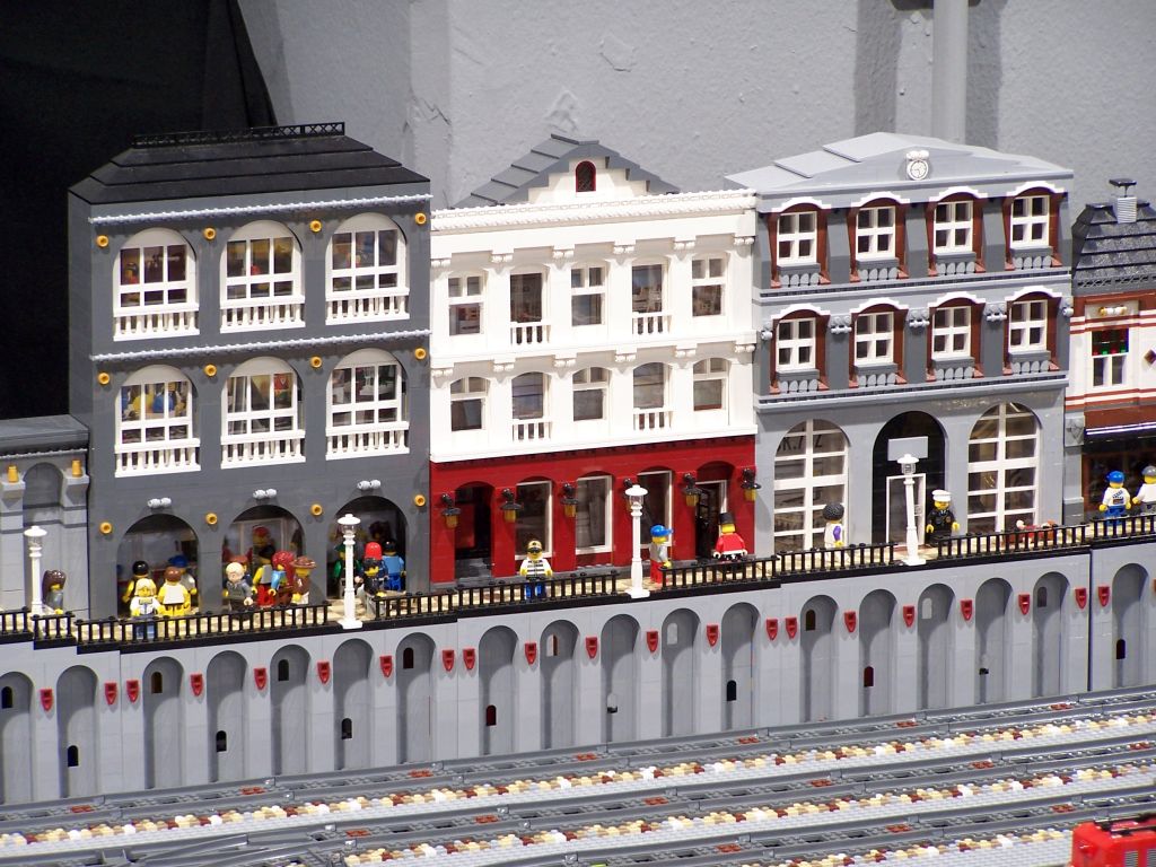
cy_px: 434
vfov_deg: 9.3
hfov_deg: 12.4
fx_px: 5310
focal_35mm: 159
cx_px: 578
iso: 80
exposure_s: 1/3
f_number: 3.2
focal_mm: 26.4
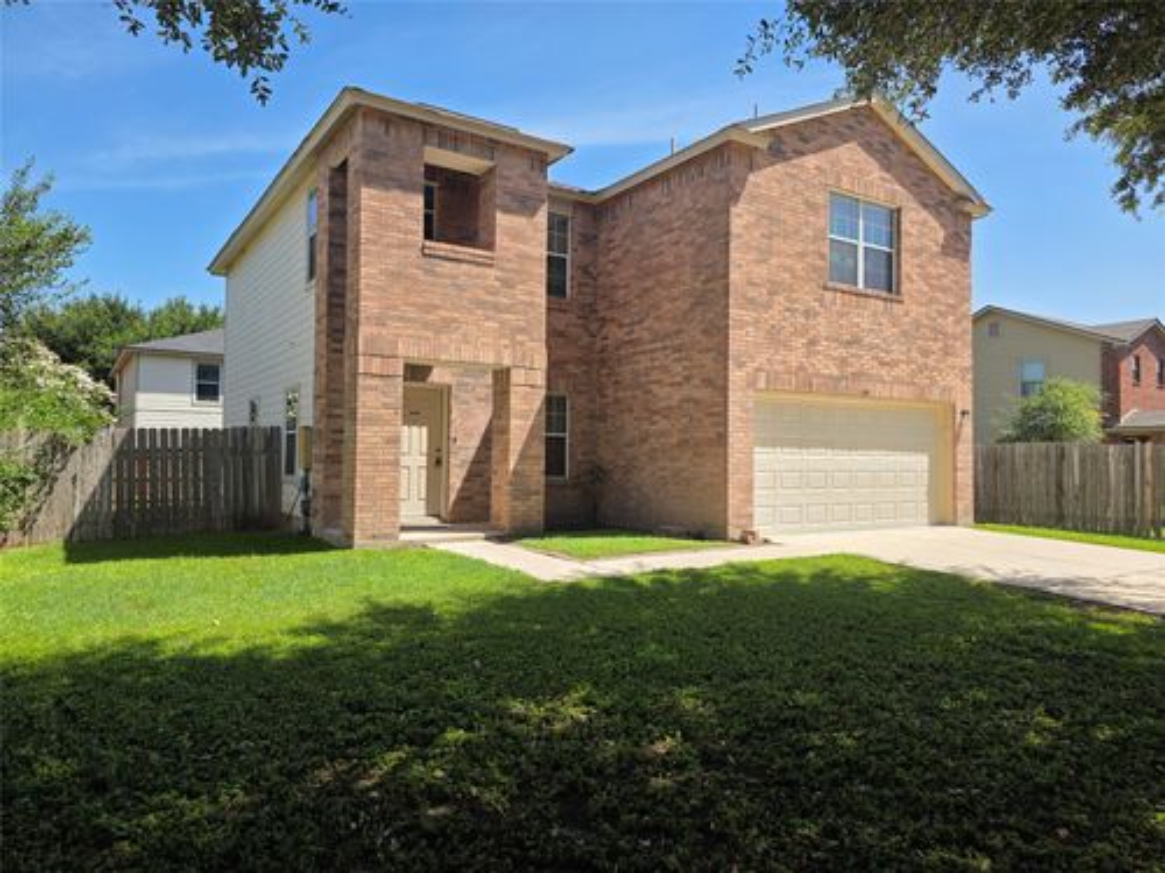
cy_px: 436
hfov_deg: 73.9
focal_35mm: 23
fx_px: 774
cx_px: 582
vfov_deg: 58.9
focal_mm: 6.3
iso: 80
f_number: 1.7
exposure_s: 1/3891
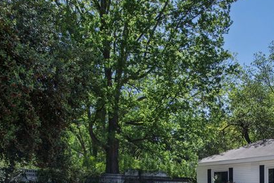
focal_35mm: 37
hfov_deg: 49.6
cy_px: 185
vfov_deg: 32.9
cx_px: 209
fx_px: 282
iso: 100
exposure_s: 1/160
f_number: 8
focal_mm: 10
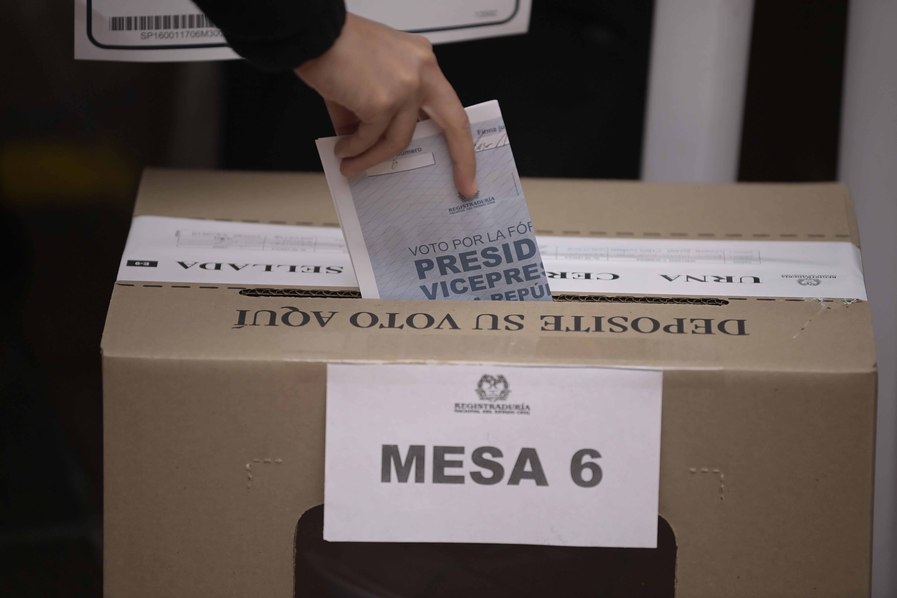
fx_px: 4983
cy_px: 299
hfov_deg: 10.3
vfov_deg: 6.9
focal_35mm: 200
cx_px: 448
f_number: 2.8
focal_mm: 200
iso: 1600
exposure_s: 1/1600
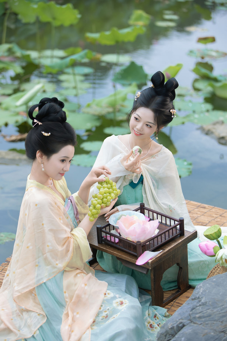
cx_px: 114
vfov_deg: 23.1
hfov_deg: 15.5
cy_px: 170
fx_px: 832
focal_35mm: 88
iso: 100
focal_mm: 88
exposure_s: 1/250
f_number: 2.8
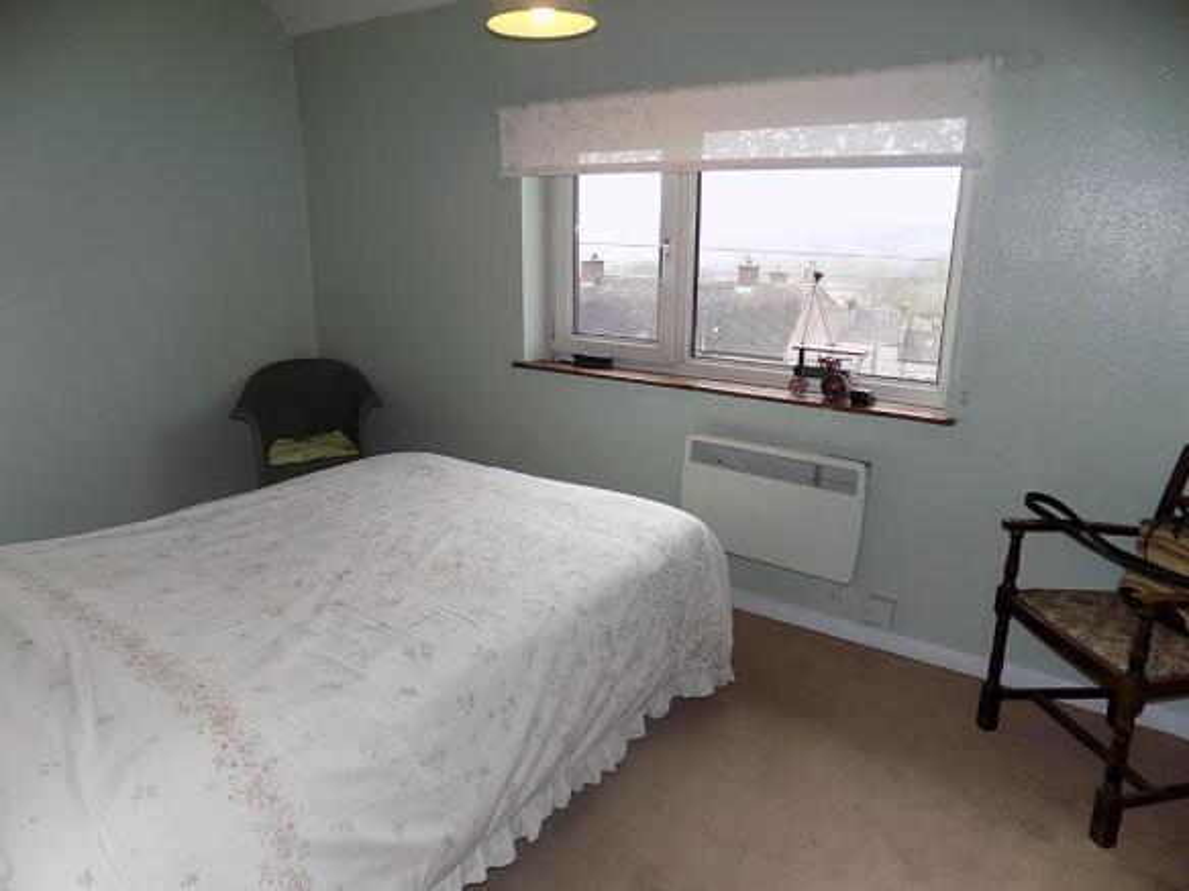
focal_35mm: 23
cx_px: 594
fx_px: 790
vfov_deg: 58.9
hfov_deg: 73.9
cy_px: 446
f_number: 3.1
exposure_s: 1/60
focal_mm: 4
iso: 80
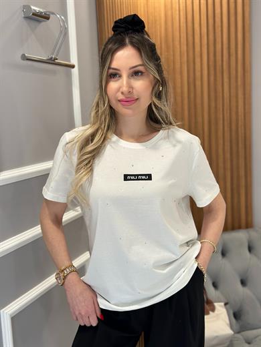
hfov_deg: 30.3
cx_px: 130
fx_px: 483
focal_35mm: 48
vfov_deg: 39.7
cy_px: 174
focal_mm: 6.86
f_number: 1.78
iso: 160
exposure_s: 1/60
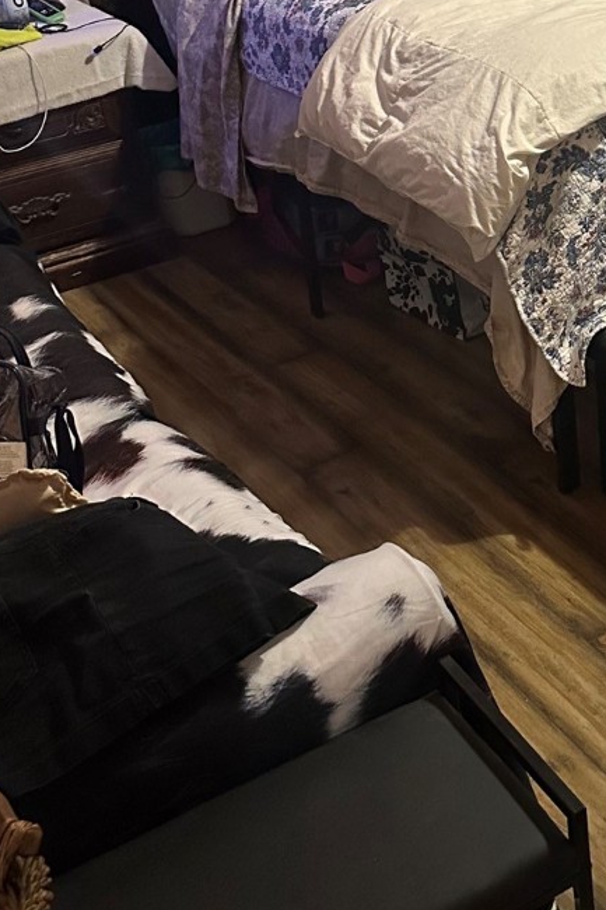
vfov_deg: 33.1
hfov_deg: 21.3
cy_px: 195
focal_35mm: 59
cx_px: 742
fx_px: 1490
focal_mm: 6.86
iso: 800
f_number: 1.78
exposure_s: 1/40
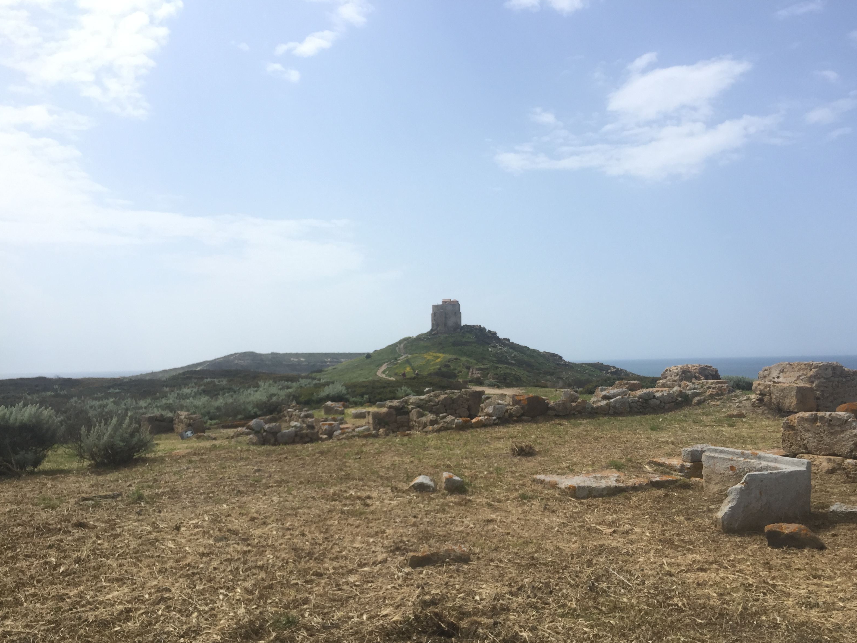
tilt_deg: +4.5
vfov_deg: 46.8
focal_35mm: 30
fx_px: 743
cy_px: 322
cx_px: 442
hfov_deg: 60.0
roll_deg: +0.5
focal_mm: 4.15
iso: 32
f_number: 2.2
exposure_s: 1/2198
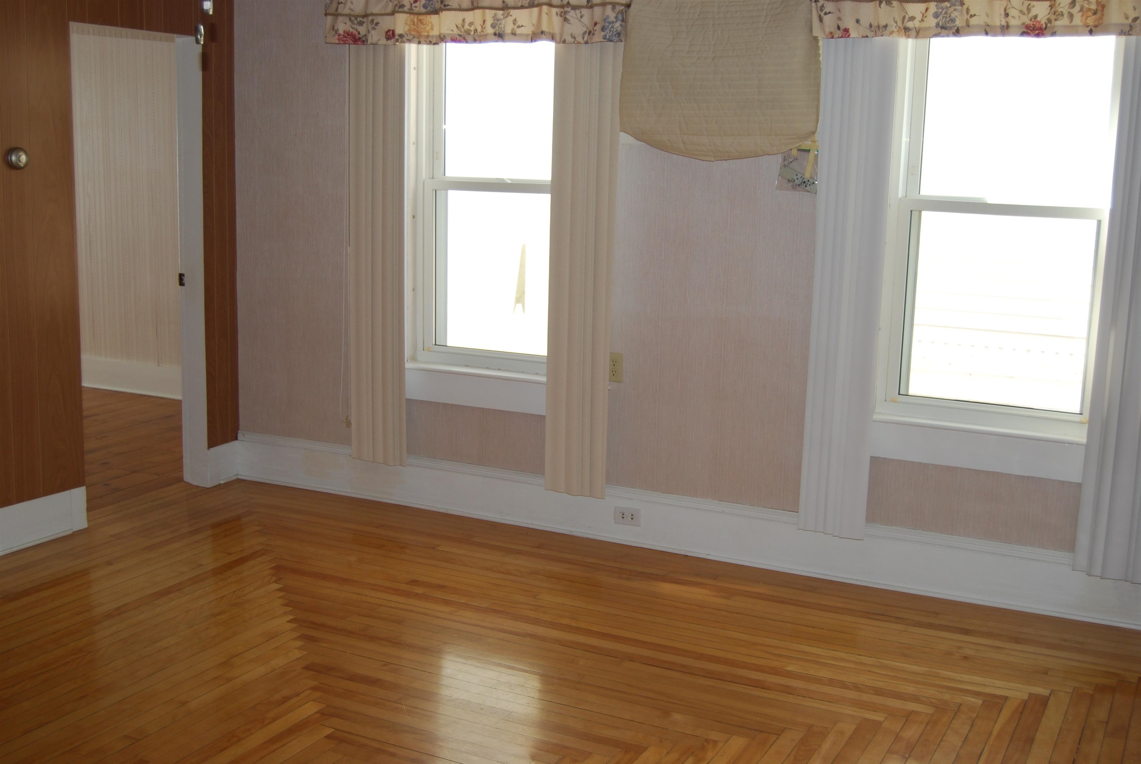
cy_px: 382
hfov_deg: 46.4
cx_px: 570
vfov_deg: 32.0
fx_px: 1333
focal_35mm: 42
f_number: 4.2
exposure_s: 1/60
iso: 200
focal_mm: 28
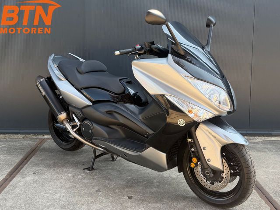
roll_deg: -1.0
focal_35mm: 24
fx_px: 194
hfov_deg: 71.6
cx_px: 140
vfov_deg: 56.8
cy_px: 105
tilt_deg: -4.2
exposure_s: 1/374
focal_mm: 6.76
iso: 100
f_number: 1.78
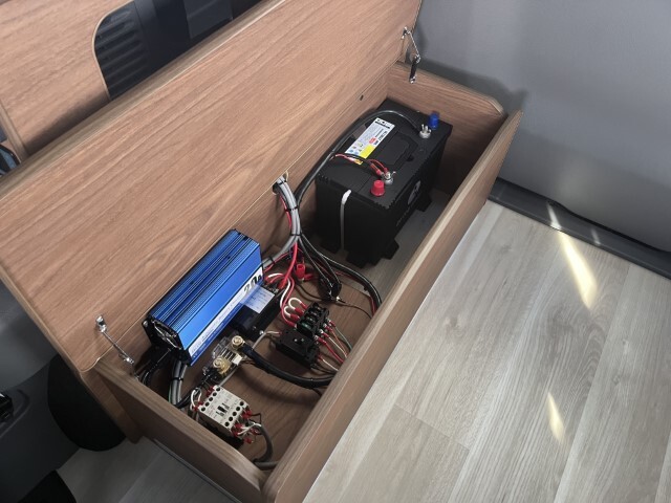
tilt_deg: -52.1
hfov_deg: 67.3
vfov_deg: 53.1
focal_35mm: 26
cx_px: 336
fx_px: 504
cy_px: 252
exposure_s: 1/60
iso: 200
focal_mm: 5.1
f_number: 1.6
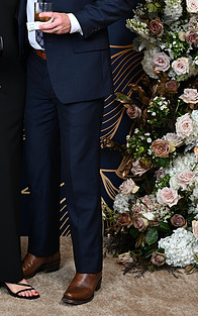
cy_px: 43
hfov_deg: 13.0
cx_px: 19
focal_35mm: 100
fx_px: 862
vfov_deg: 20.4
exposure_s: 1/125
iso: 125
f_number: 5.6
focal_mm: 53
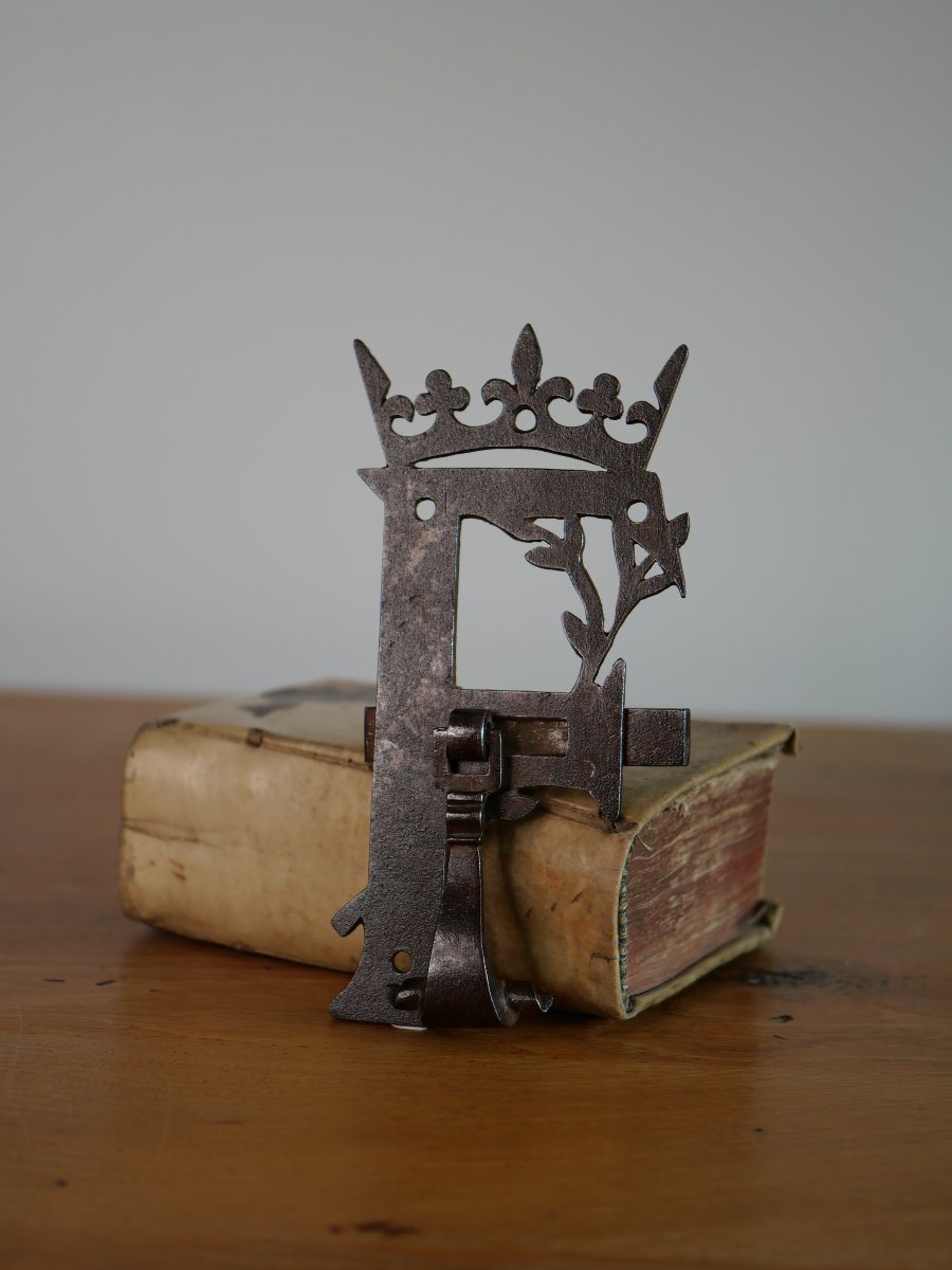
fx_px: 2200
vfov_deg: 32.2
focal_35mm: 60
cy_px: 635
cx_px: 476
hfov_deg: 24.4
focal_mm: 30
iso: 200
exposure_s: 1/125
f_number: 2.8
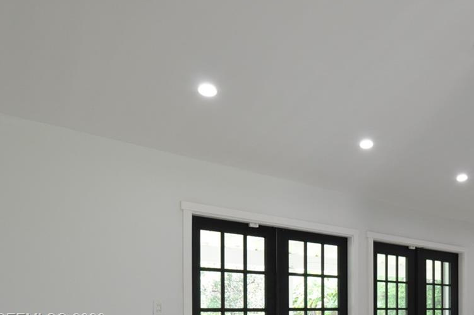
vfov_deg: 36.5
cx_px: 414
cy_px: 320
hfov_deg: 52.7
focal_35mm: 32
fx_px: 421
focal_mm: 10
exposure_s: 1/20
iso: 400
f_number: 8
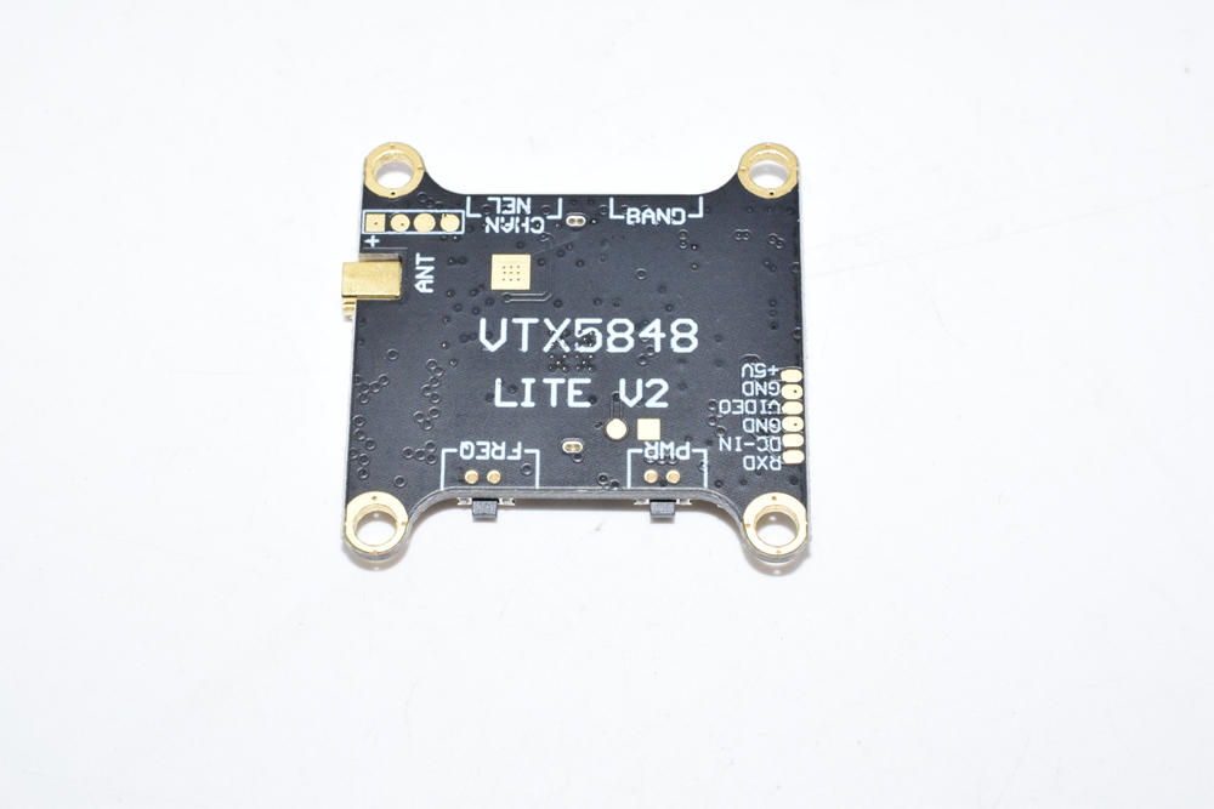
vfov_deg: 22.6
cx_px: 607
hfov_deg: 33.4
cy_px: 404
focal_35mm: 60
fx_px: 2023
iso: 100
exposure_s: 1/25
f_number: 20
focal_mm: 40
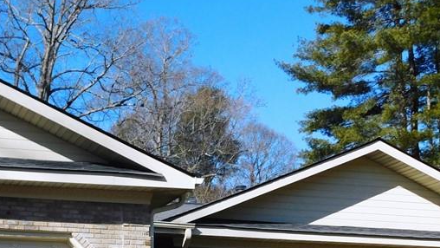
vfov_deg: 14.8
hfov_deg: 26.3
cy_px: 294
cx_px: 77
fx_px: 922
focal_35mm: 79
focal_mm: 6.3
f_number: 7
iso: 125
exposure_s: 1/400
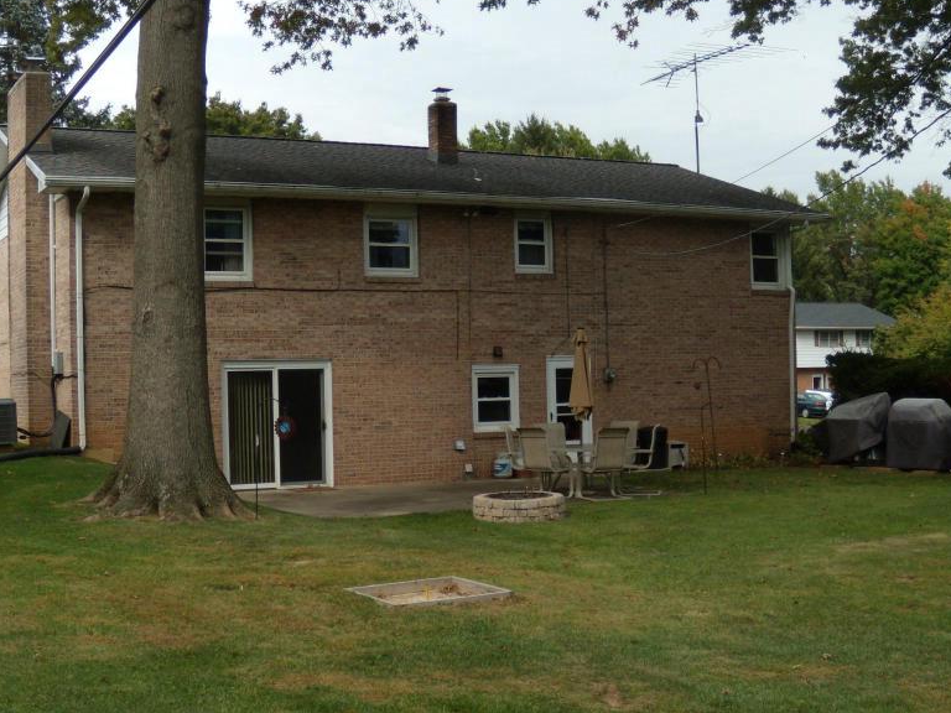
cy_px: 378
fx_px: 1319
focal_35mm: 48
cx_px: 492
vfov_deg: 30.3
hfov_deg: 39.7
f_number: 3.6
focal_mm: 6.4
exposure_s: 1/320
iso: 80
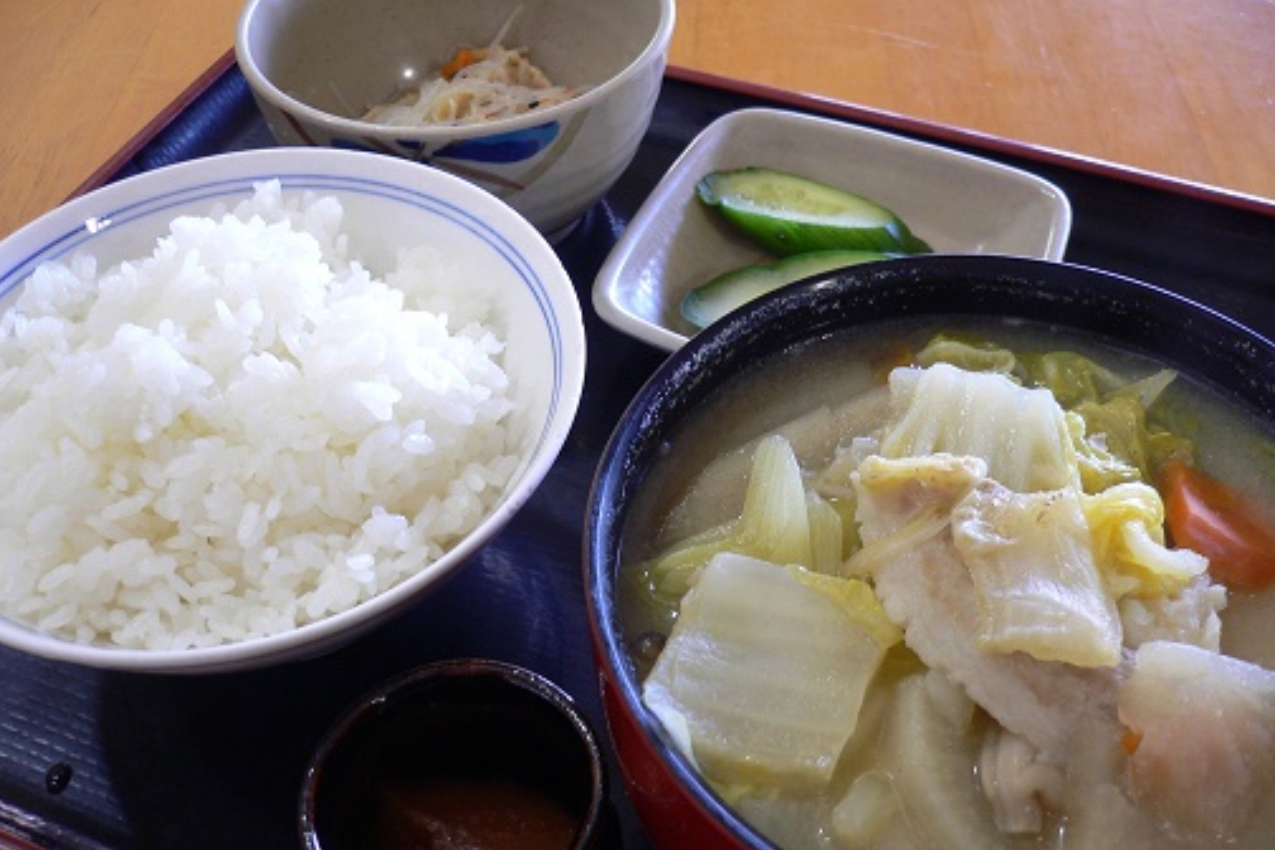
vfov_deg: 35.9
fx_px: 1310
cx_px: 645
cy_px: 448
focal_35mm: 37
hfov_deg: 51.9
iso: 100
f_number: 2.8
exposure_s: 1/15
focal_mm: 5.8
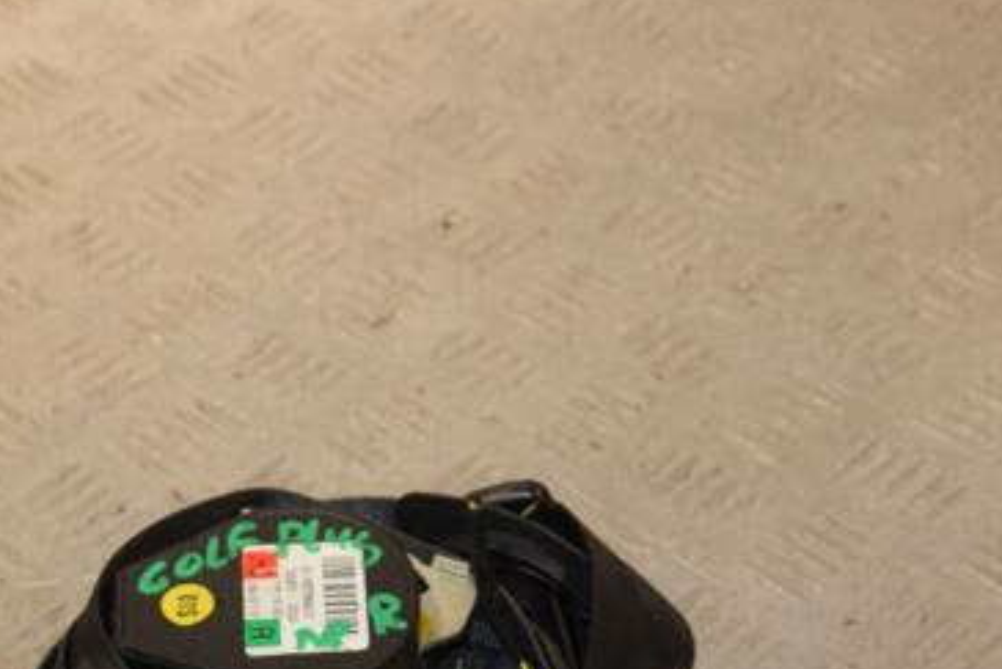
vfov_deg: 14.5
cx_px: 330
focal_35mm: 94
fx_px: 2617
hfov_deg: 21.6
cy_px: 534
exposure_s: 1/200
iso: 800
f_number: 7.1
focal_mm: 38
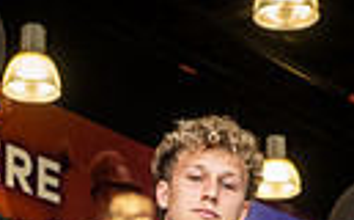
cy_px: 550
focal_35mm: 171
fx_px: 1646
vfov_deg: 7.1
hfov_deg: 12.3
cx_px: 195
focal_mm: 48
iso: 500
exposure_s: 1/250
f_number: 5.6
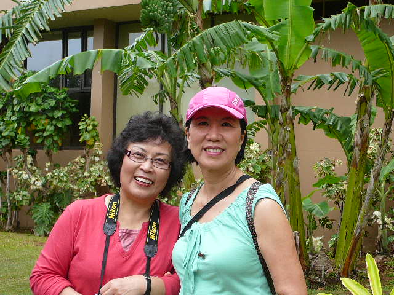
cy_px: 148
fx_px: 740
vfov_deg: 22.6
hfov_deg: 29.8
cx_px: 197
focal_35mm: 65
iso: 80
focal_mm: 7.8
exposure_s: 1/100
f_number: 3.4
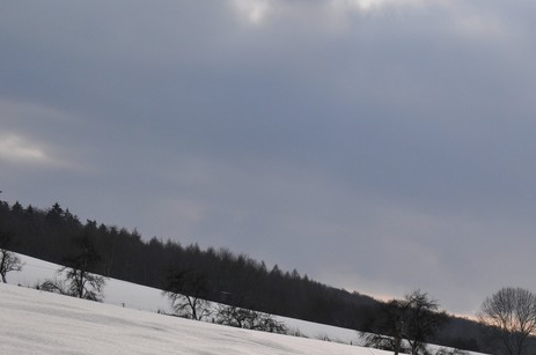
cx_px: 587
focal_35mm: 116
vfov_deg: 11.6
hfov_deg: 17.1
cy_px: 387
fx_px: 1726
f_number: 13
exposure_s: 1/640
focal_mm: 35
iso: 200
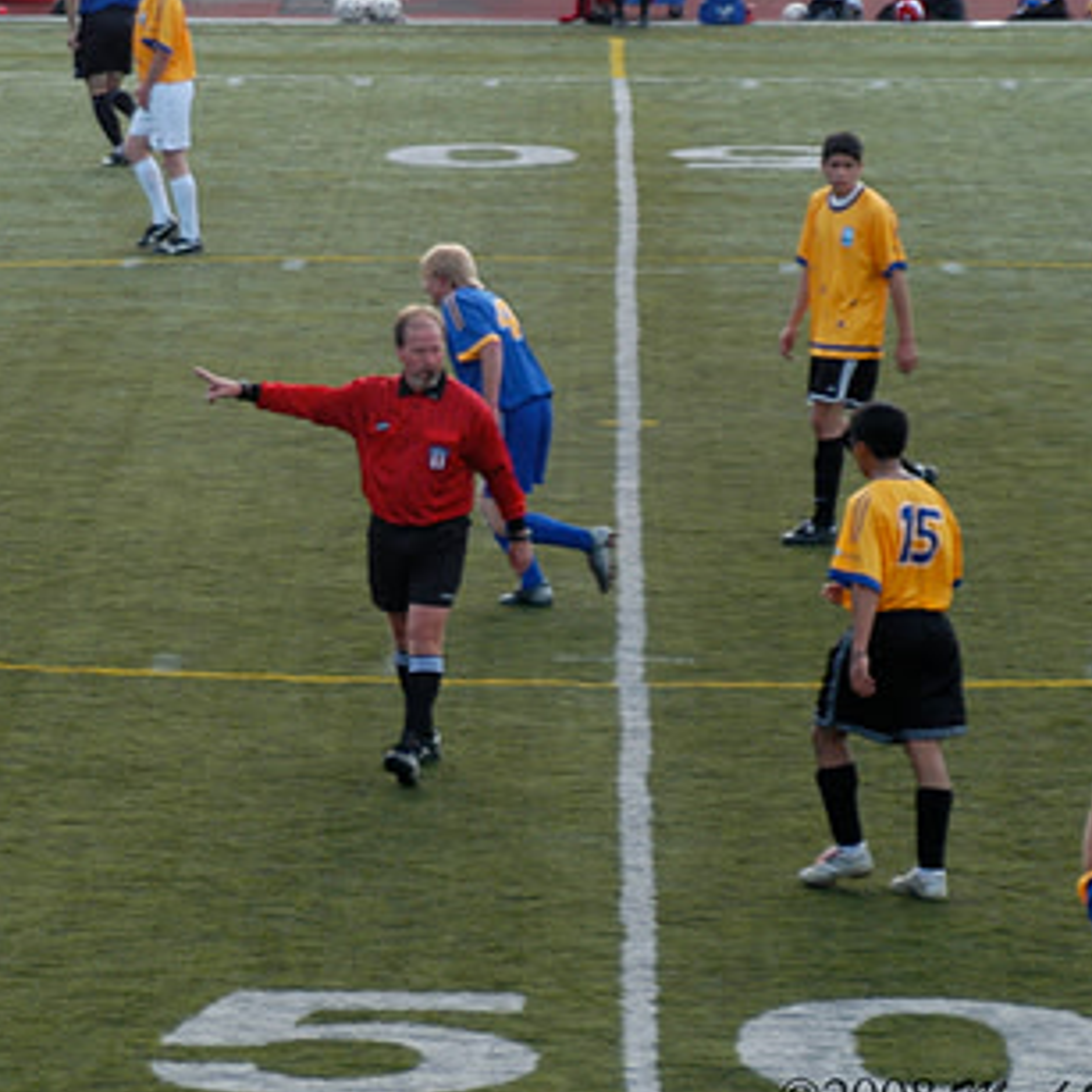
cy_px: 471
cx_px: 331
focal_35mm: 289
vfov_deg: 6.1
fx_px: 10315
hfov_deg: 6.1
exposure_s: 1/500
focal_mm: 120
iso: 400
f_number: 5.6
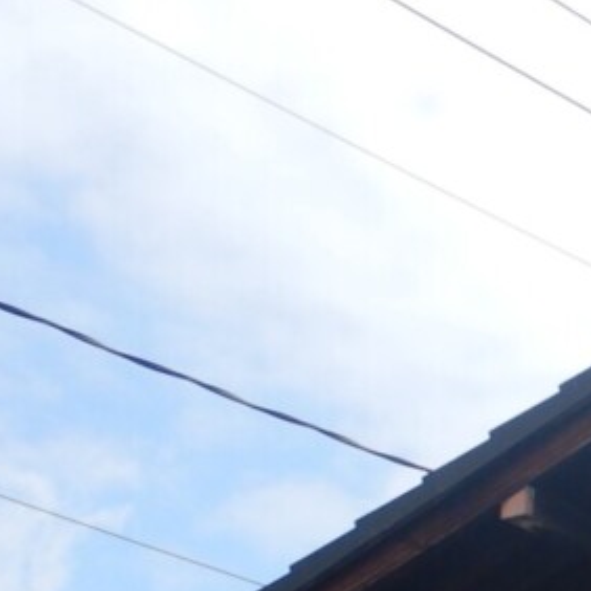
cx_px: 1044
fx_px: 3631
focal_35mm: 188
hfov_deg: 8.9
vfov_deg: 9.1
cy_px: 873
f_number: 4.2
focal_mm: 7.2
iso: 125
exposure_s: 1/640
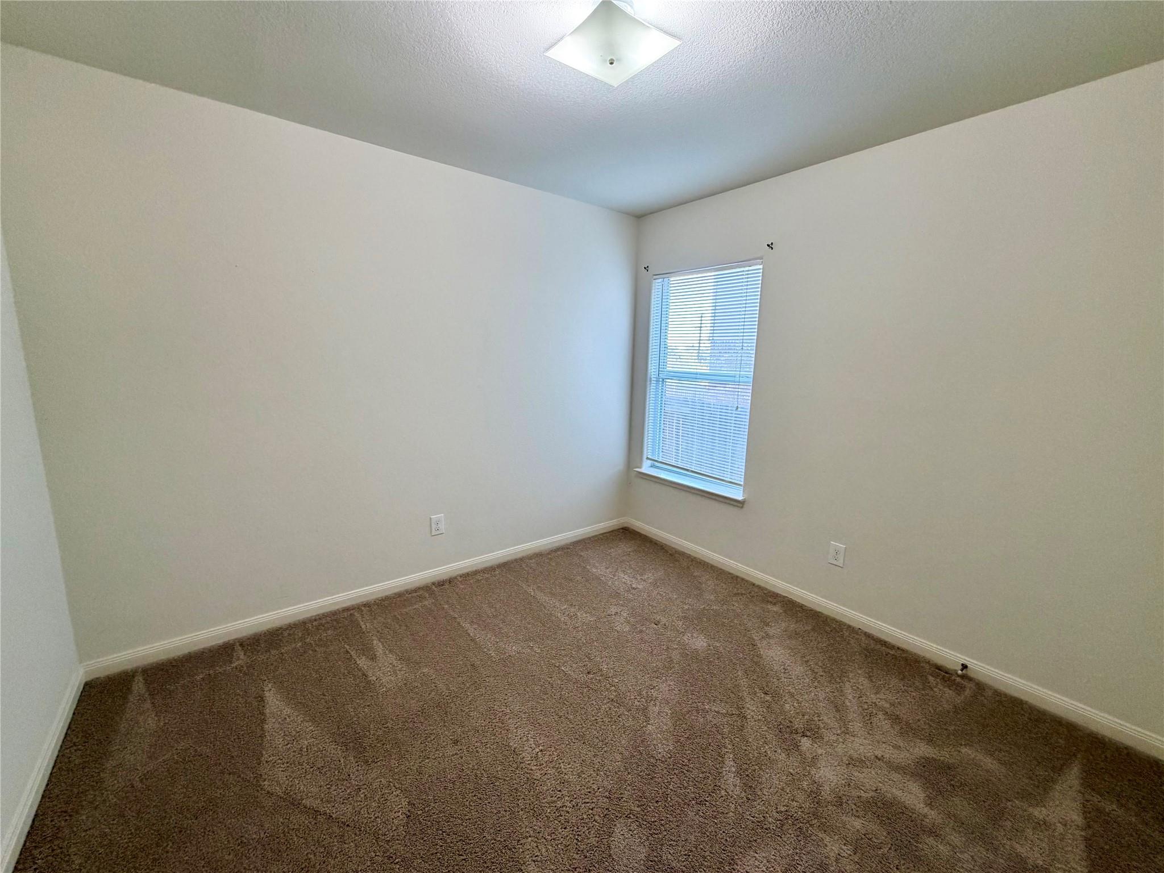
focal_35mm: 14
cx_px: 582
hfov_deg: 102.1
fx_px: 471
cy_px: 436
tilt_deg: -10.1
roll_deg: -0.7
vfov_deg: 85.7
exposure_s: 1/60
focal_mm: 2.22
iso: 160
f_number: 2.2
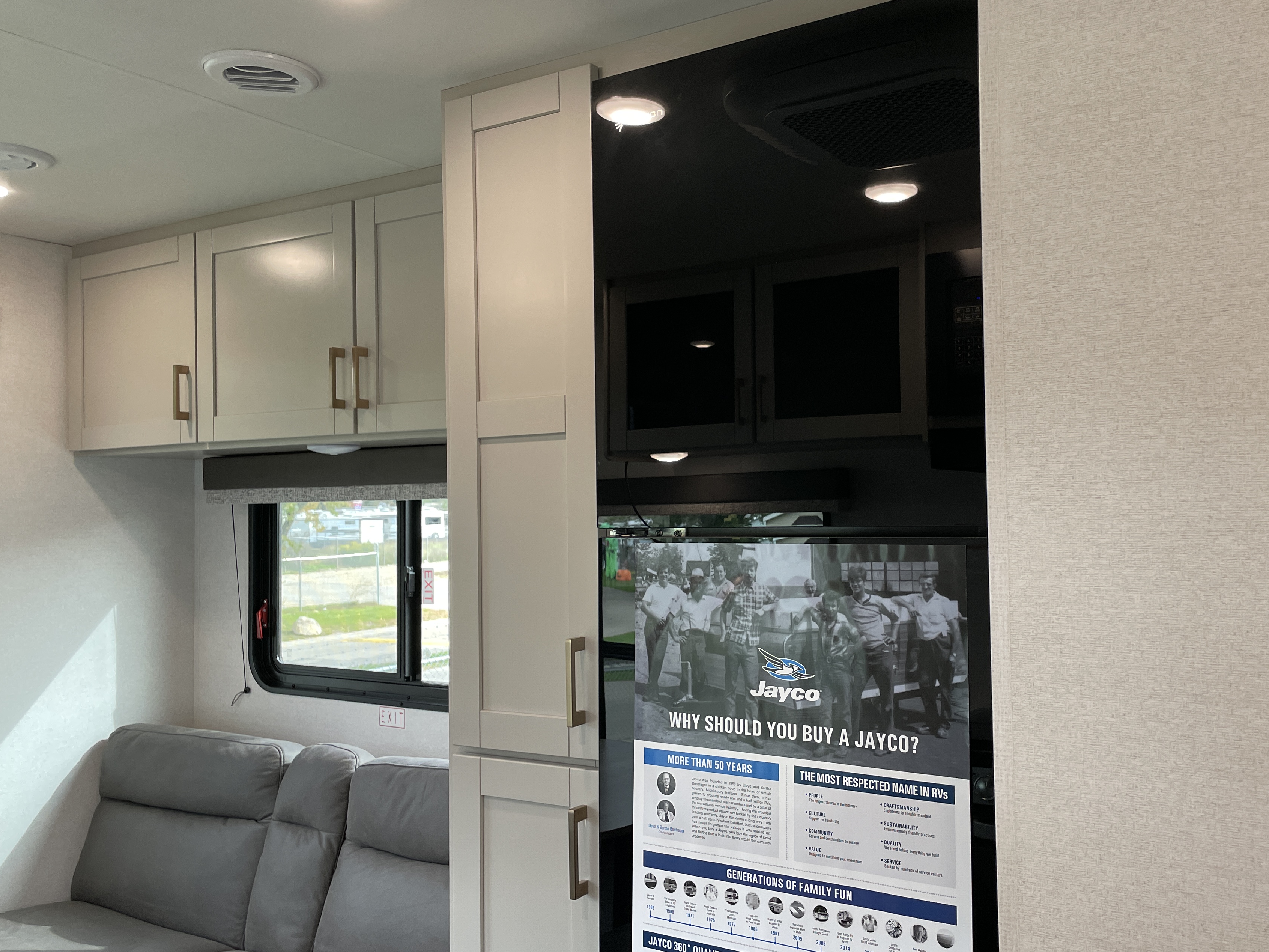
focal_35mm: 31
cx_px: 740
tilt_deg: +1.7
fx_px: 1136
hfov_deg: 58.0
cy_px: 470
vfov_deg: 45.4
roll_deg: +2.2
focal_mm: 4.2
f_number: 1.6
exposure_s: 1/103
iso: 125
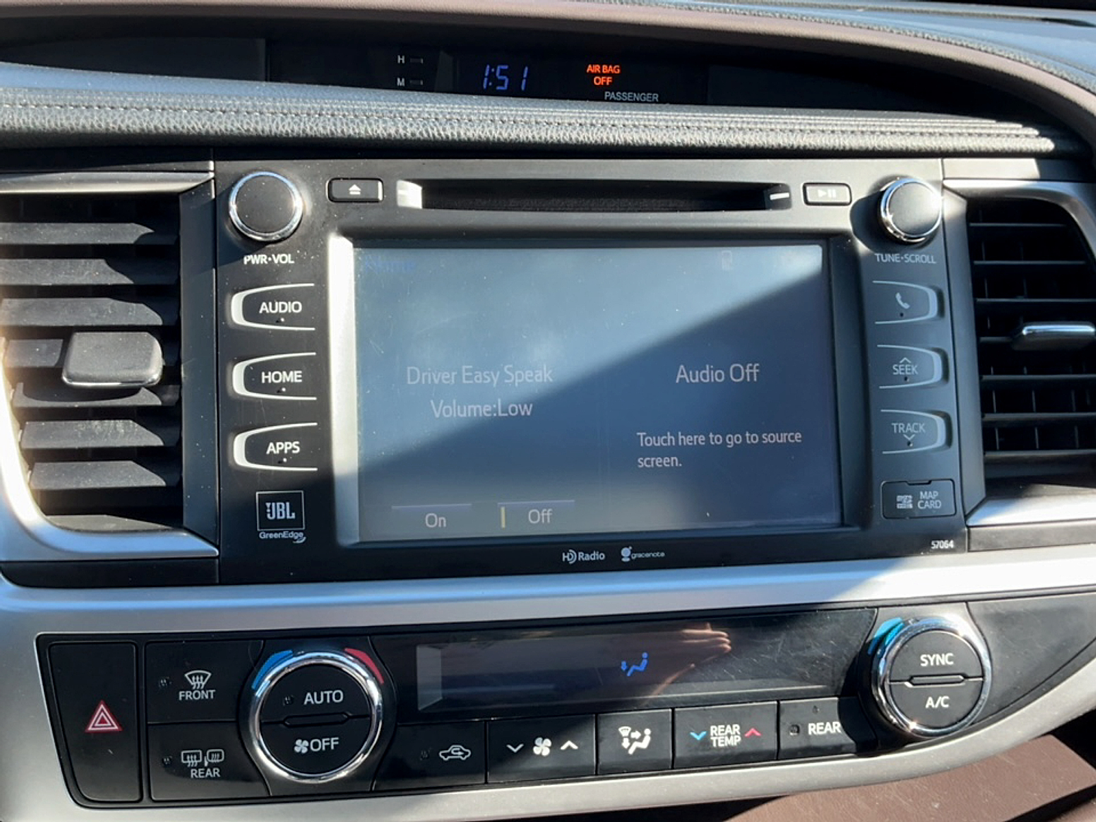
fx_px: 950
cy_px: 411
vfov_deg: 46.8
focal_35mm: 30
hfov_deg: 60.0
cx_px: 548
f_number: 1.8
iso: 20
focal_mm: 3
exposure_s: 1/120
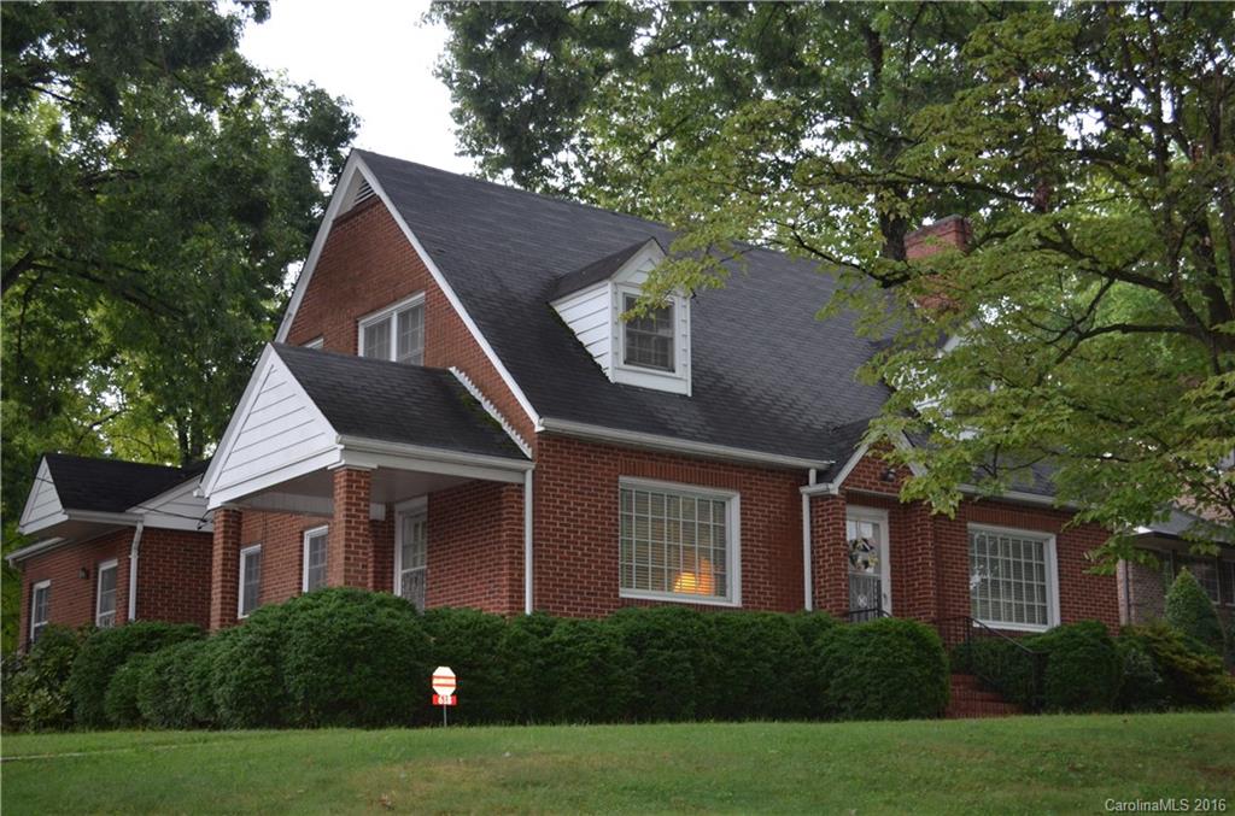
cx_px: 618
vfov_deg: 25.6
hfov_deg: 37.9
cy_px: 408
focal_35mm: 52
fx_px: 1796
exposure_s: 1/60
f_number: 5
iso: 640
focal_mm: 35
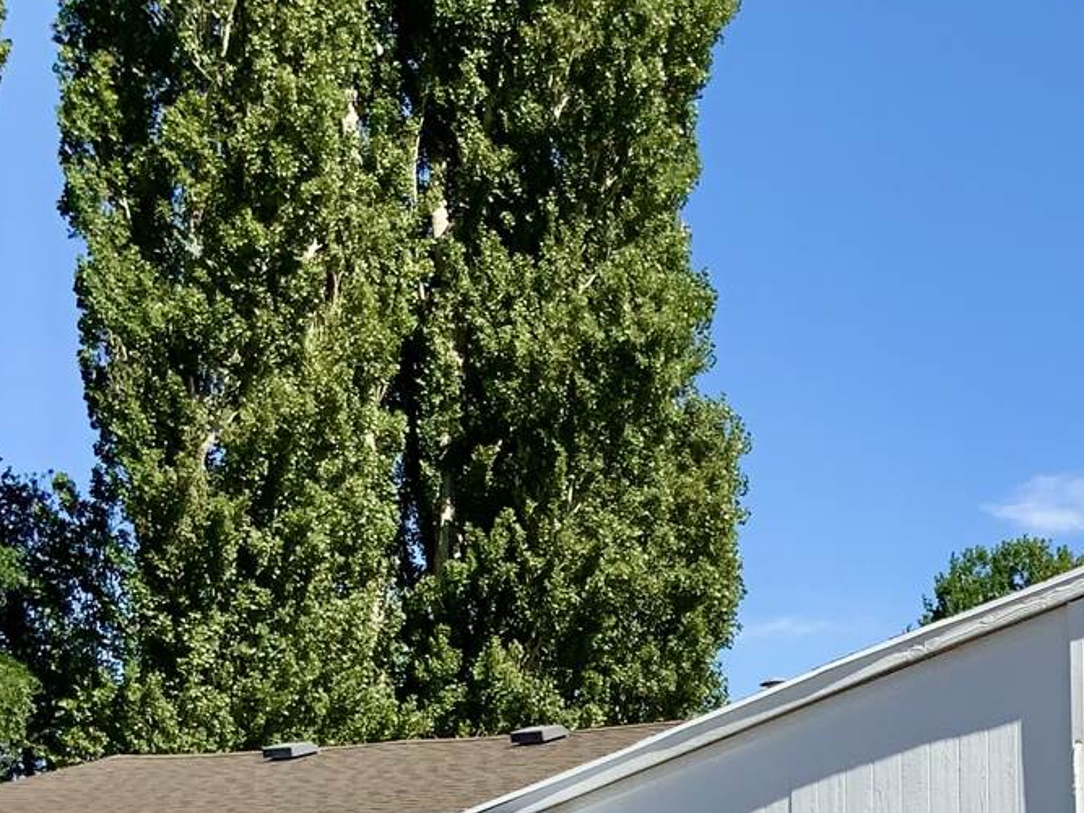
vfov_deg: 16.1
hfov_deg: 21.3
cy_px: 922
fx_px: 2787
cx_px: 1056
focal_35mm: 89
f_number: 1.8
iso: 16
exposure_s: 1/2320
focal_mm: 3
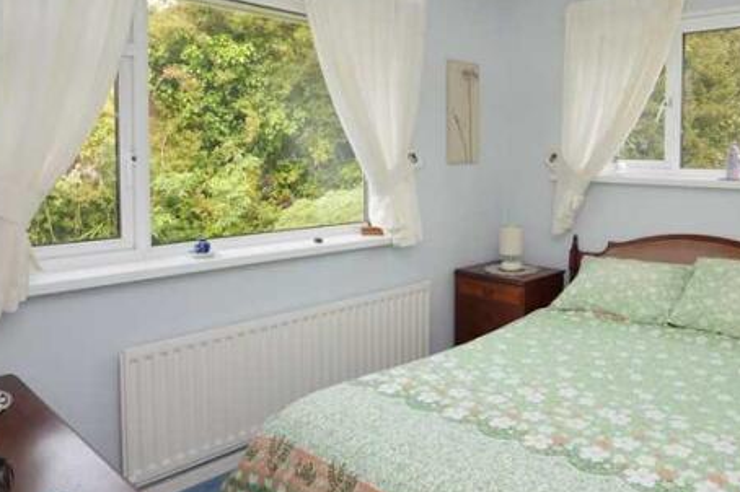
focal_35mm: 26
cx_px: 512
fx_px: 534
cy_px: 160
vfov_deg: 48.6
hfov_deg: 66.9
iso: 320
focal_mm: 12
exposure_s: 1/125
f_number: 5.6
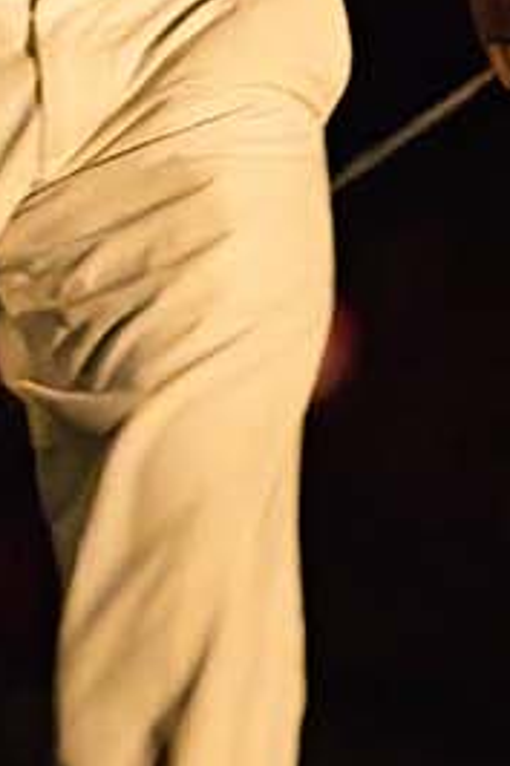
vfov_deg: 1.9
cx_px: 167
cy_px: -265
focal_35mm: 1084
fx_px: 23063
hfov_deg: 1.3
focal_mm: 200
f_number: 2.8
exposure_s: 1/200
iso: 25600
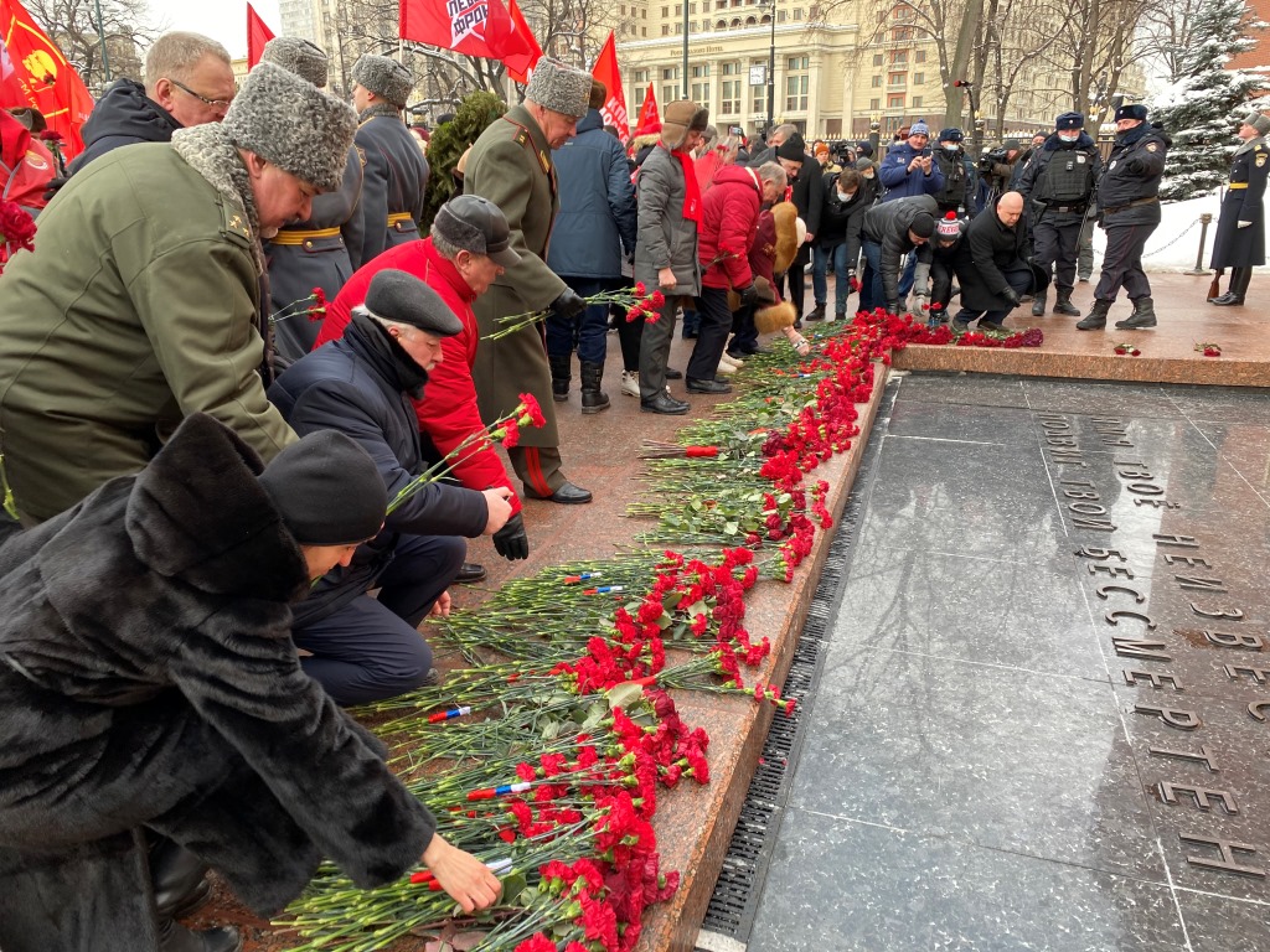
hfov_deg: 67.3
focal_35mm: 26
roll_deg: +4.4
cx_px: 635
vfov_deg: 53.1
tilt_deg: -14.7
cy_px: 476
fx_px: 954
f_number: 1.8
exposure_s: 1/122
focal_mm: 4.25
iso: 50
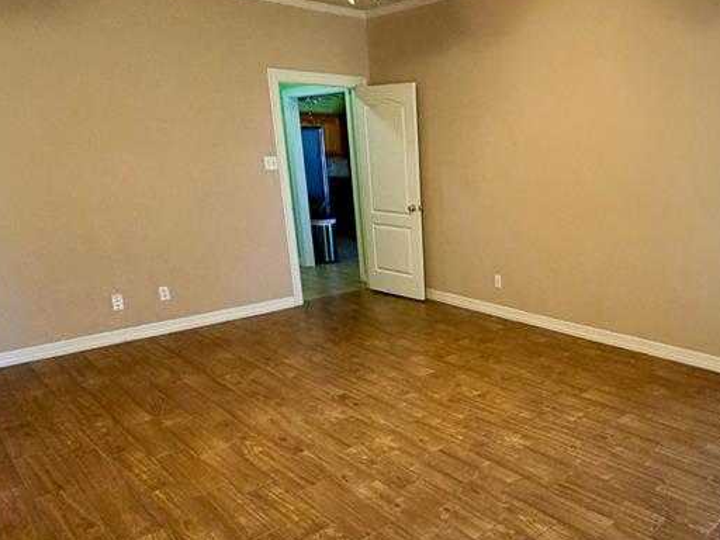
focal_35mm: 28
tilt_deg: -16.6
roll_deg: +0.0
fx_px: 582
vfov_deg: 49.5
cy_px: 321
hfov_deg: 60.5
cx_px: 527
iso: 400
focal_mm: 2.22
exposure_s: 1/60
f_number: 2.2
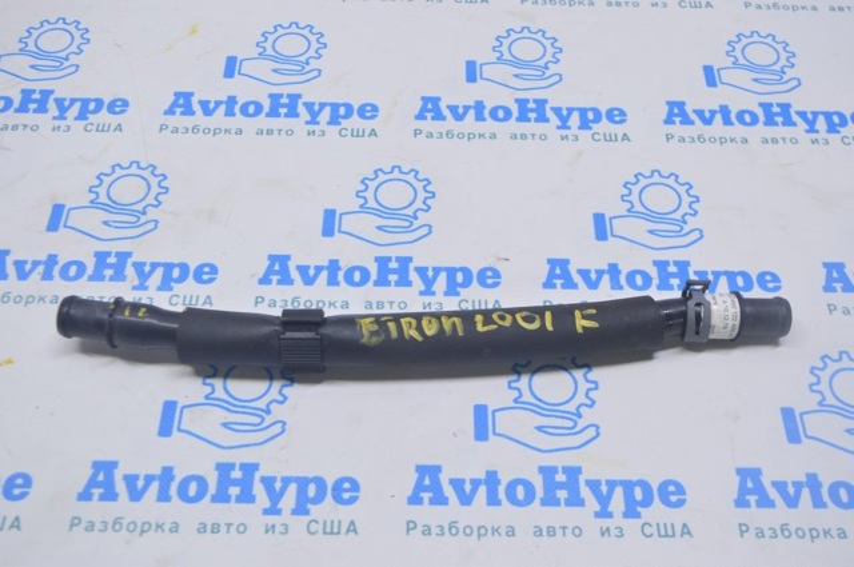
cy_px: 284
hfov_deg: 46.5
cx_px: 427
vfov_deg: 31.8
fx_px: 995
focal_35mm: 42
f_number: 5.6
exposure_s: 1/25
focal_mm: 28
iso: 400
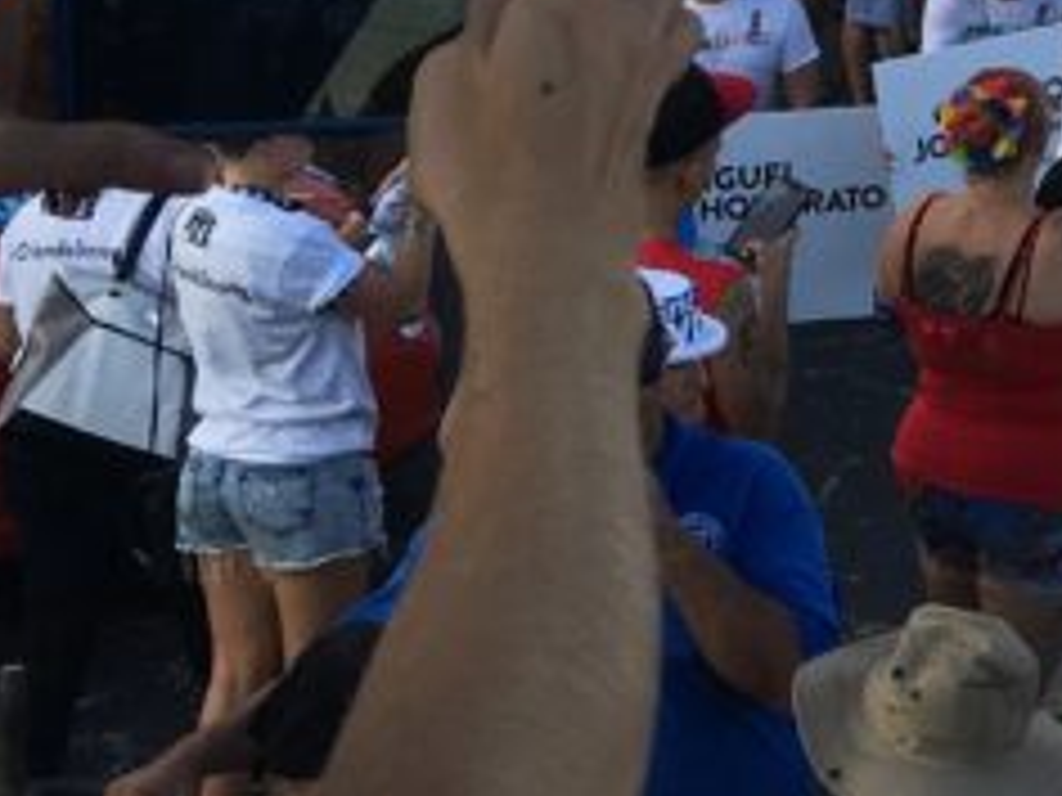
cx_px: 2048
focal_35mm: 126
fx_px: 3866
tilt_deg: -5.0
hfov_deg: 13.6
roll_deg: -1.1
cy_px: -423
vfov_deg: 11.3
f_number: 2.2
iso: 25
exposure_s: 1/625
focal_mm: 4.15
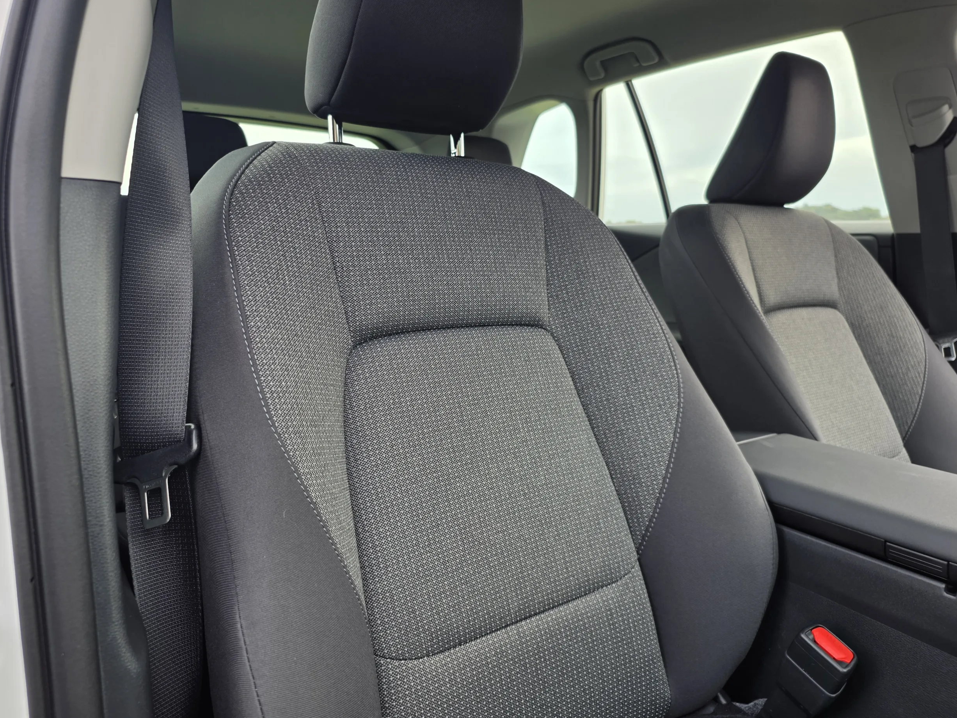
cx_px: 471
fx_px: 664
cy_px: 367
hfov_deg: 71.6
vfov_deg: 56.8
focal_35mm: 24
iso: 50
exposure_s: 1/180
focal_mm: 6.25
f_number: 1.7
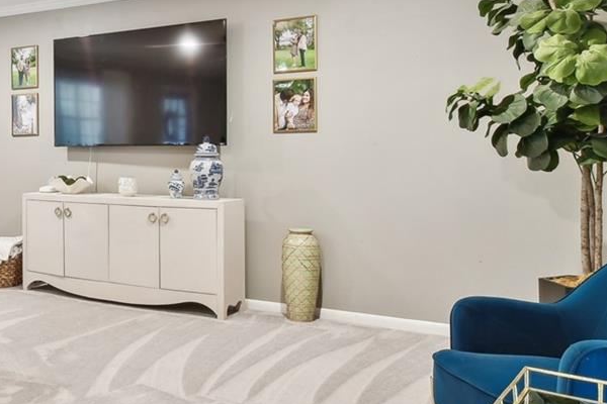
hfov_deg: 44.5
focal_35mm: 40
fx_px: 674
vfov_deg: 33.3
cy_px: 163
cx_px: 72
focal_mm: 10
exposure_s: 1.3
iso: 100
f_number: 7.1
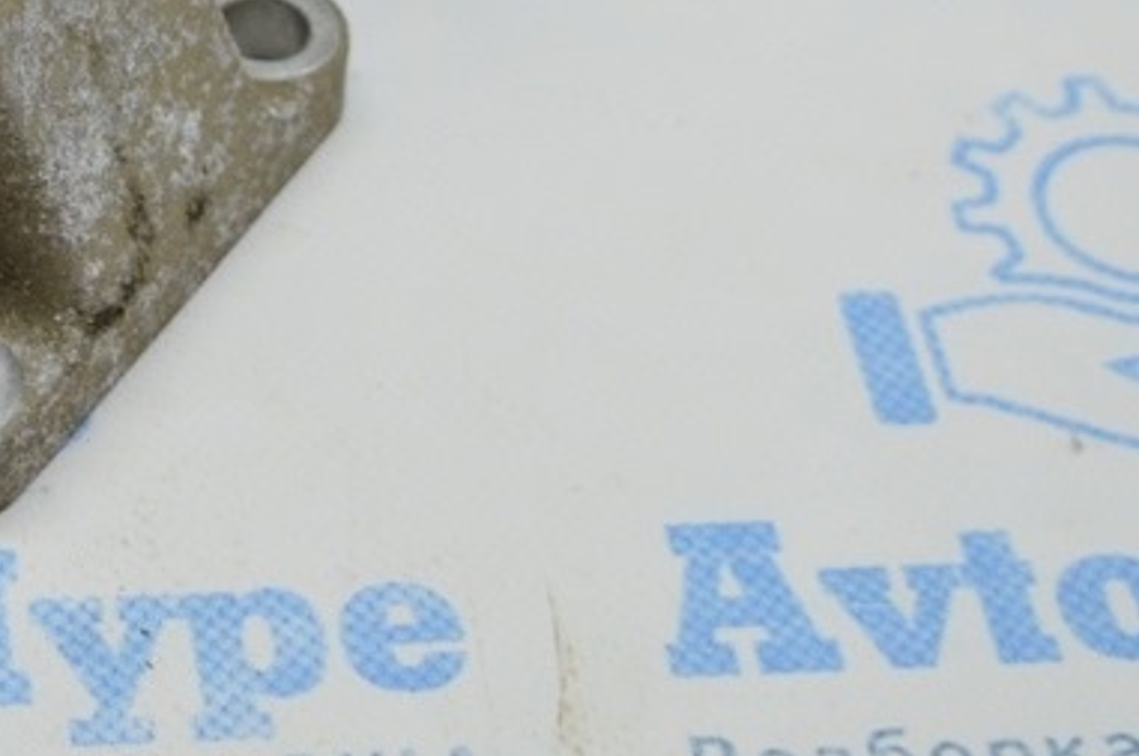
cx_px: -149
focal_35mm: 129
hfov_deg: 15.4
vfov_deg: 10.5
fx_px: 4076
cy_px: -88
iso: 400
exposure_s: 1/60
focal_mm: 32
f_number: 4.5
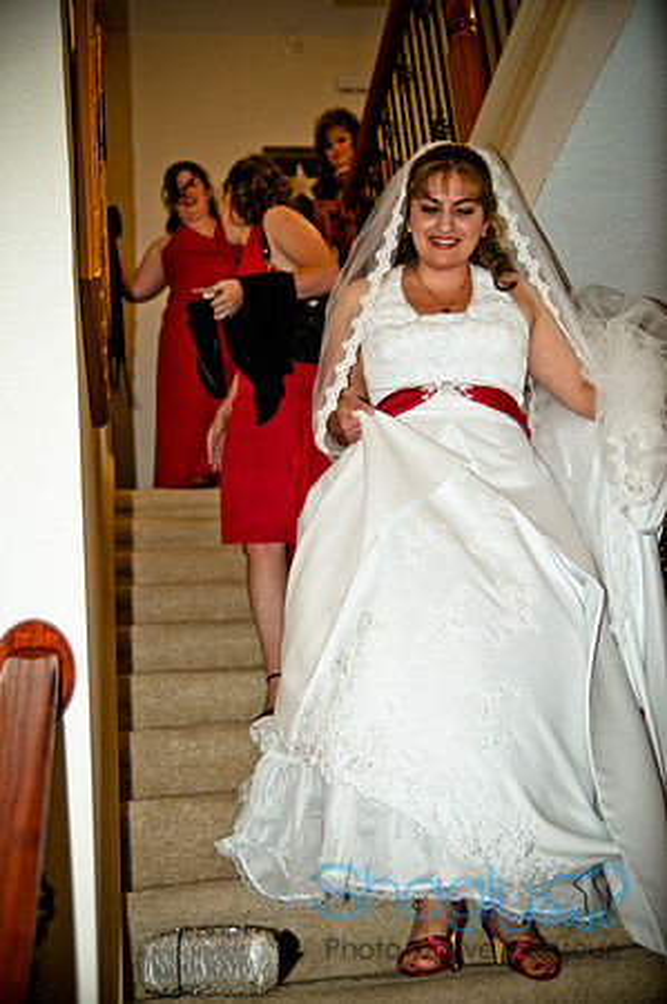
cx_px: 334
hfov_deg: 29.8
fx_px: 1253
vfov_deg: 43.6
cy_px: 502
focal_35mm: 45
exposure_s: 1/80
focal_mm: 30
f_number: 2.8
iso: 400
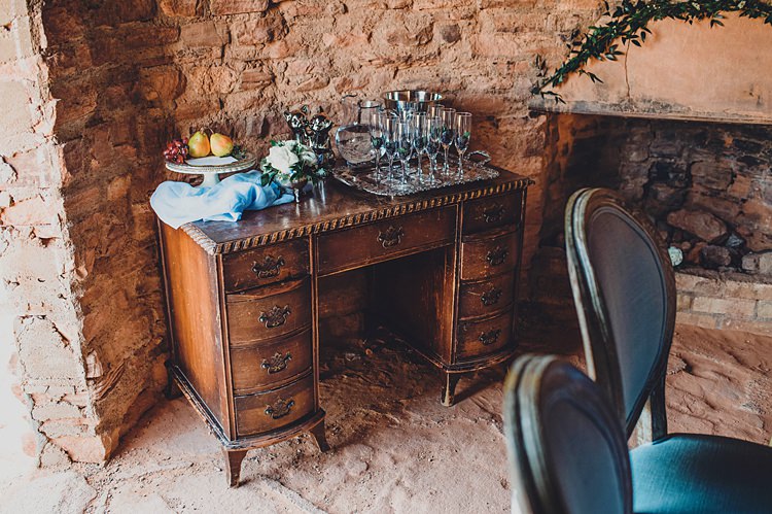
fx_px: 750
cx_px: 386
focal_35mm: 35
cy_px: 257
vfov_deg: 37.8
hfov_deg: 54.5
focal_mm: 35
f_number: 3.2
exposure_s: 1/200
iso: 800
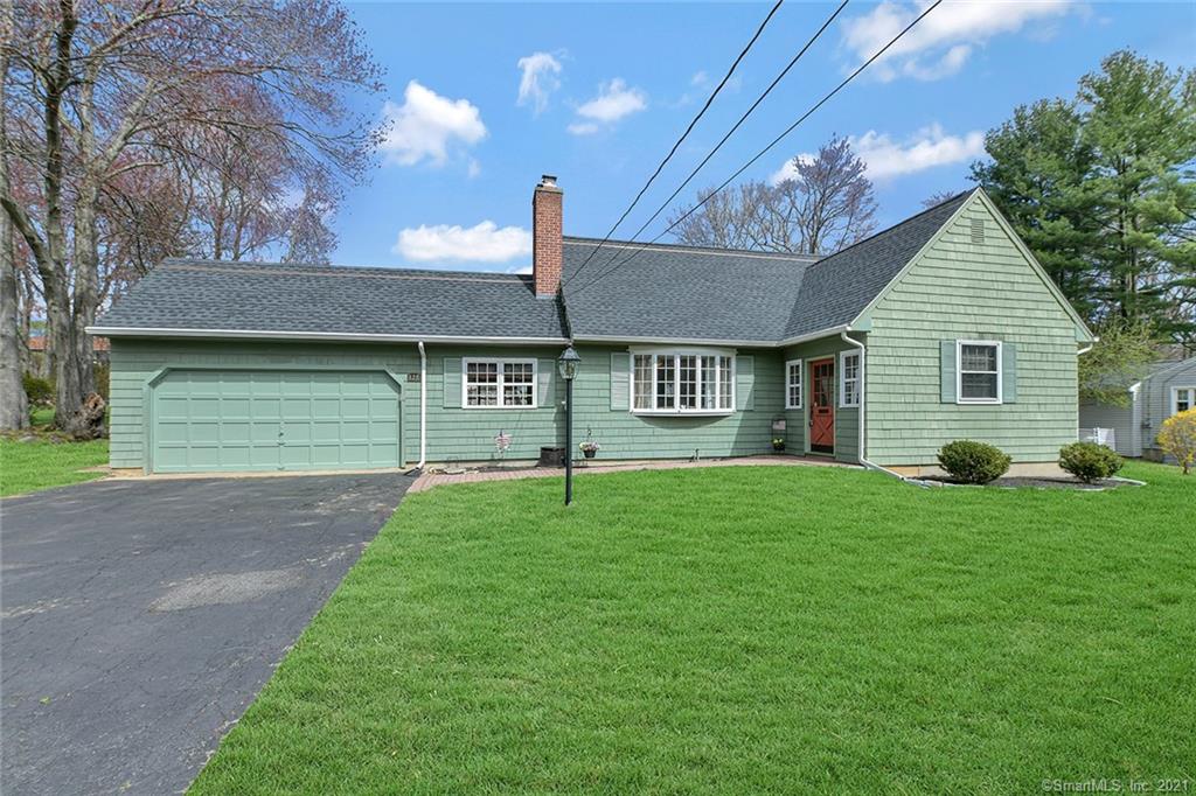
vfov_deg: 81.2
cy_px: 398
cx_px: 598
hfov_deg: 104.3
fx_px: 465
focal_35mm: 14
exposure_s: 1/125
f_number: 11
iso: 100
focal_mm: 14
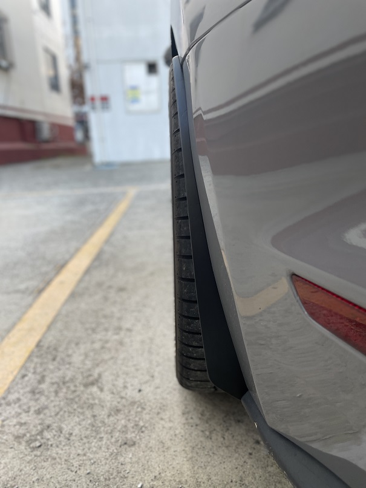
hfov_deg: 53.1
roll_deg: +2.7
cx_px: 183
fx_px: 367
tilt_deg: -16.1
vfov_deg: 67.3
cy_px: 244
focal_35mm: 26
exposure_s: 1/121
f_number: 1.6
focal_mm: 4.2
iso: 50
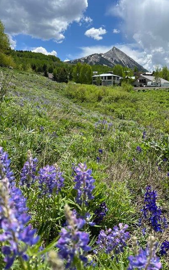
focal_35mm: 28
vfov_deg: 66.5
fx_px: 206
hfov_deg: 44.4
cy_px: 133
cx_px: 99
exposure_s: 1/3704
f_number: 1.5
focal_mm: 5.7
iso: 50
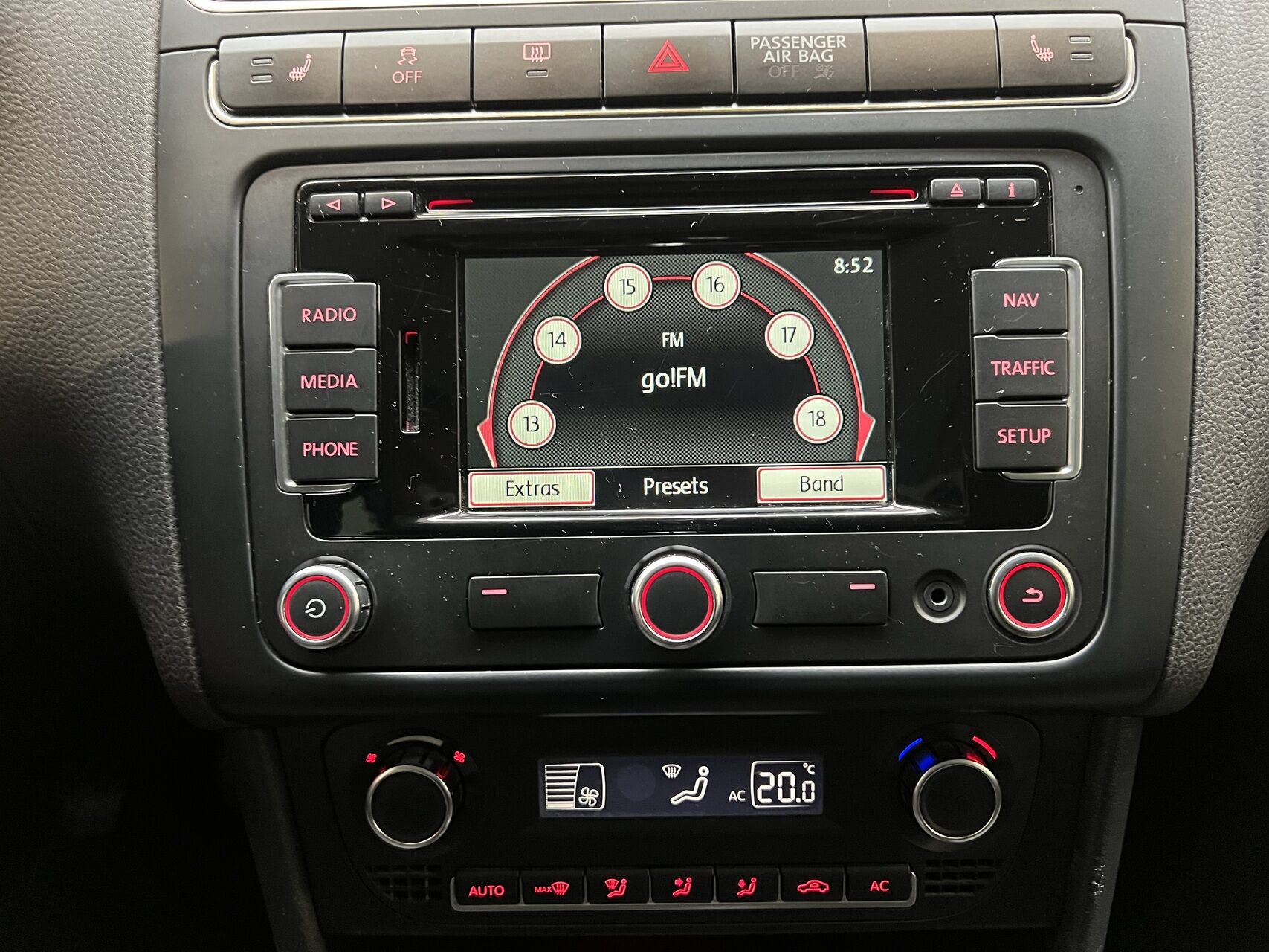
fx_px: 953
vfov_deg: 53.1
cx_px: 634
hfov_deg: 67.3
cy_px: 476
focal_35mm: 26
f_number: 1.5
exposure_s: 1/33
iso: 500
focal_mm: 5.7
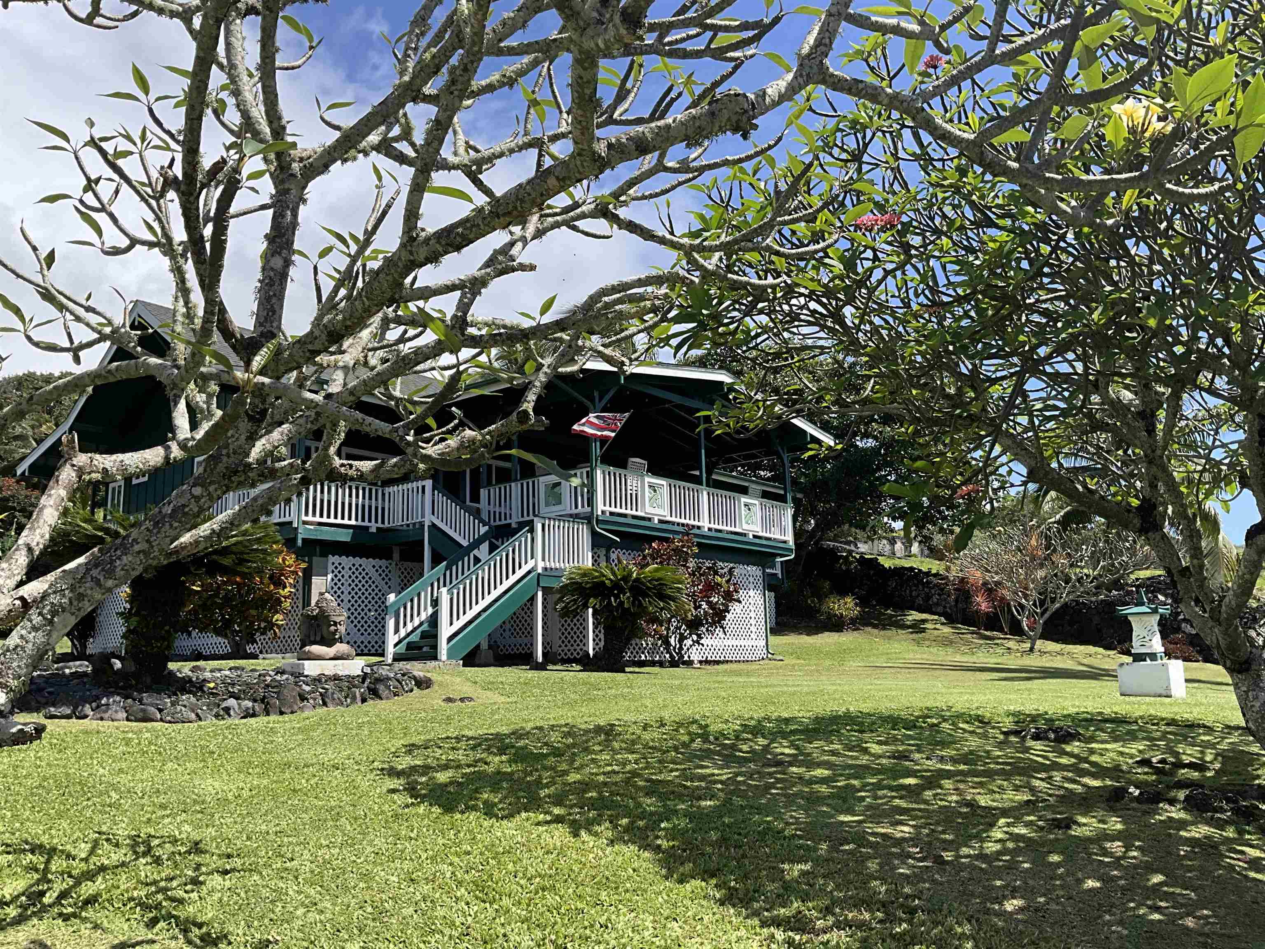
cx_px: 632
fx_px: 1060
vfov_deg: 48.2
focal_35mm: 29
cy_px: 474
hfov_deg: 61.7
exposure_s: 1/1534
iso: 25
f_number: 1.8
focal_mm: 3
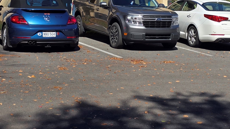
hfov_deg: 54.0
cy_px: 9
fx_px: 226
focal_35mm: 37
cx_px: 118
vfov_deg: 30.4
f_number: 1.7
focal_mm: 6.3
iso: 12
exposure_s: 1/970
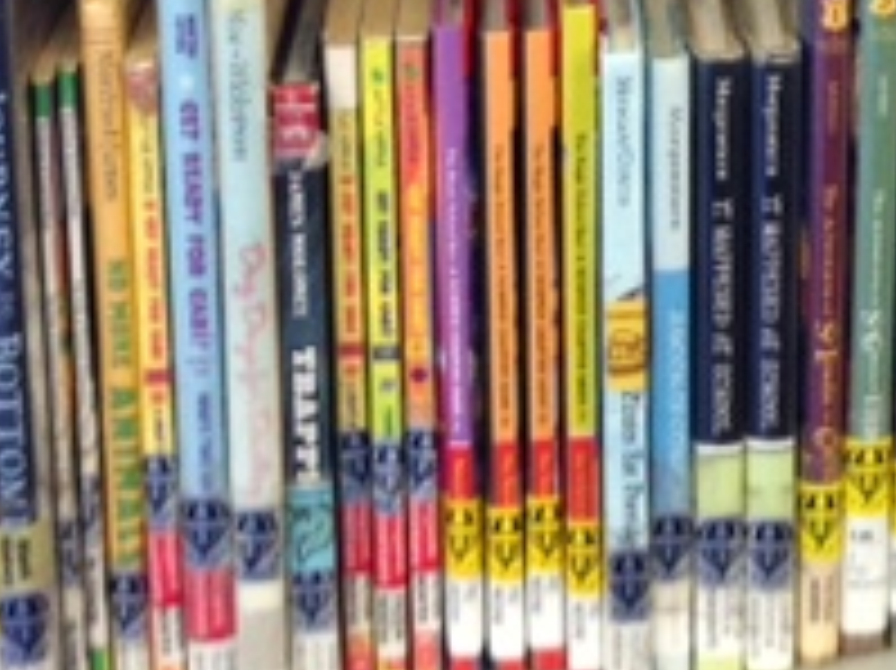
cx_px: 653
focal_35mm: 106
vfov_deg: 13.4
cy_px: -211
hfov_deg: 18.5
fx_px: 2742
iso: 200
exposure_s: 1/20
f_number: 2.4
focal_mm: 4.12
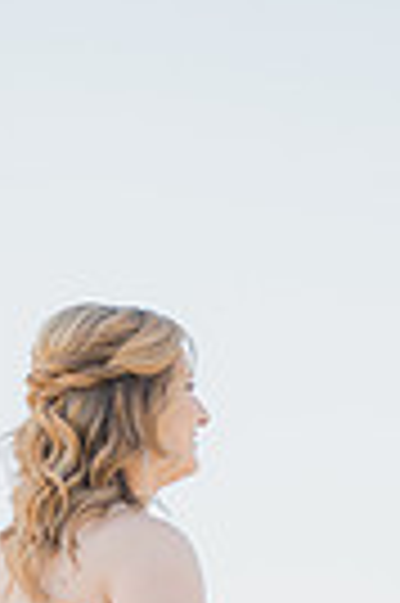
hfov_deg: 8.1
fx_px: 2807
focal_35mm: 168
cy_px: 850
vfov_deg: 11.8
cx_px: 256
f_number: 1.8
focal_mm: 50
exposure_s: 1/2000
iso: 125
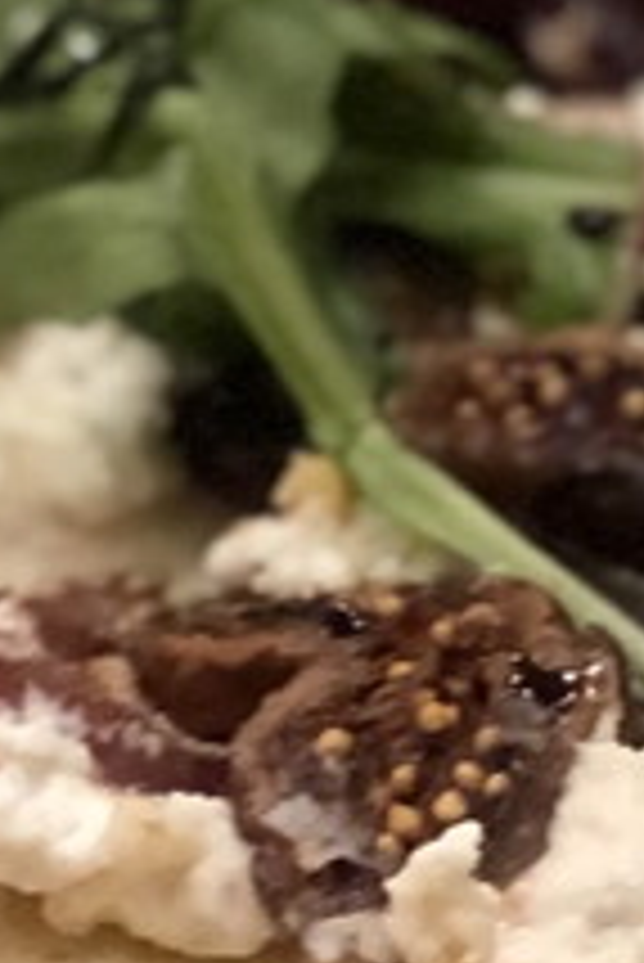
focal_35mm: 404
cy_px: 166
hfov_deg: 3.3
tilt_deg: -33.2
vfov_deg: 5.1
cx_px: 2445
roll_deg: -1.8
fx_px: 10822
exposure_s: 1/30
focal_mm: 6
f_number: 2.4
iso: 125
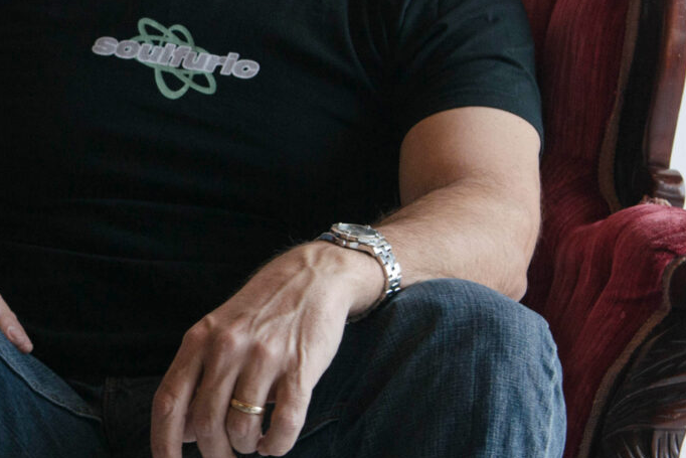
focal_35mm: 169
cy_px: 115
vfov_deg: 8.1
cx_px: -245
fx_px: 3221
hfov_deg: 11.8
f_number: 5.6
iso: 400
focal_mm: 45
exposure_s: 1/125
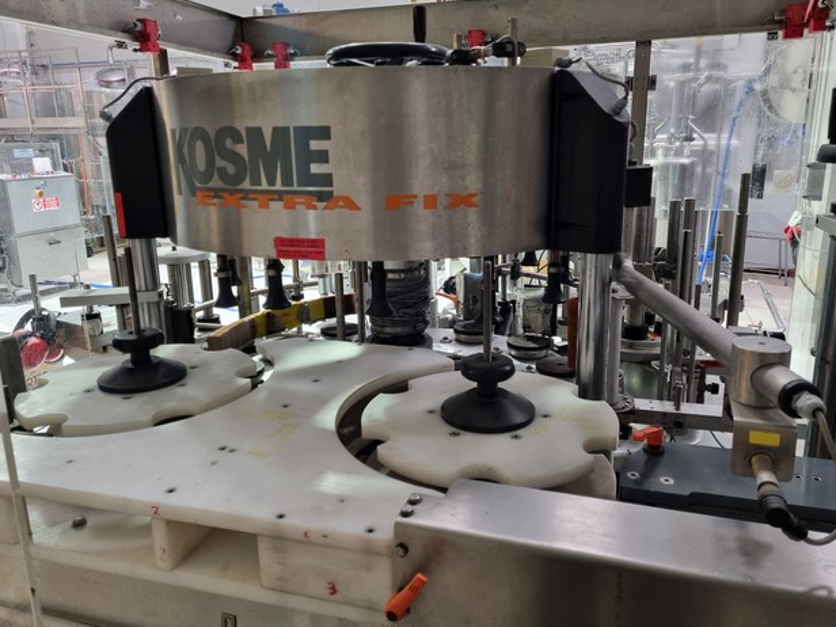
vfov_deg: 51.4
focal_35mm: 27
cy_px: 307
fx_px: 652
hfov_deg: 65.3
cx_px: 432
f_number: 1.8
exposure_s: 1/50
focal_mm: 5.4
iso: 500
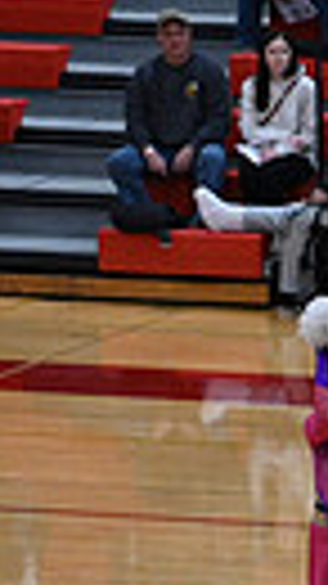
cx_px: 1110
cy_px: 821
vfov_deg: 6.2
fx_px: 5341
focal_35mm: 345
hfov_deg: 3.4
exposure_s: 1/400
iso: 4000
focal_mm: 74
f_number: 4
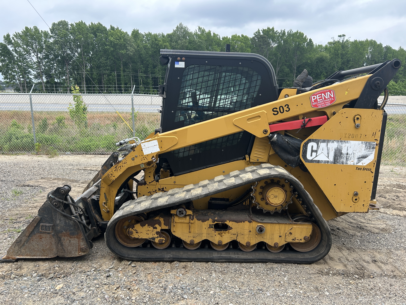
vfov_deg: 53.1
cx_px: 203
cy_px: 152
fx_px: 305
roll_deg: -0.1
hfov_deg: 67.3
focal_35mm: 26
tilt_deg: -11.0
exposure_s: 1/1698
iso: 50
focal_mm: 5.7
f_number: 1.5
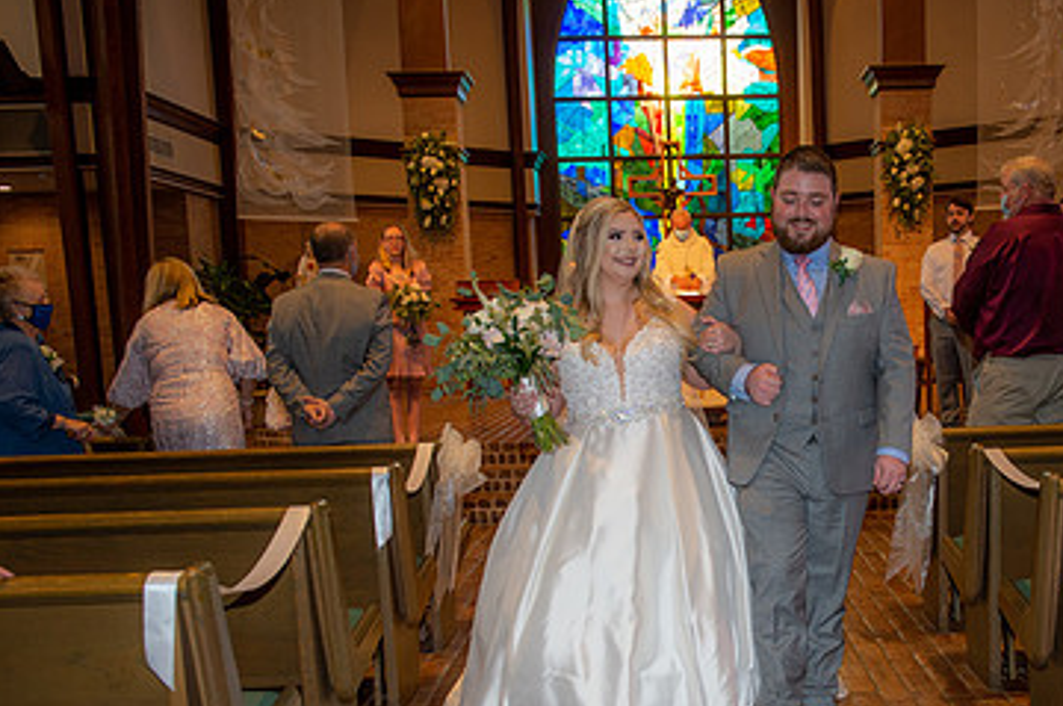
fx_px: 1474
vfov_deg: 26.6
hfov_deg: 38.8
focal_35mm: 50
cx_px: 777
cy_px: 529
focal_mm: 31
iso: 1250
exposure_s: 1/125
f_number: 5
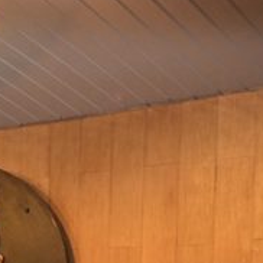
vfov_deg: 13.0
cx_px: -250
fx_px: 1109
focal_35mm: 129
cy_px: 363
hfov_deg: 12.1
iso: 1000
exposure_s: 1/60
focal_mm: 24
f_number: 5
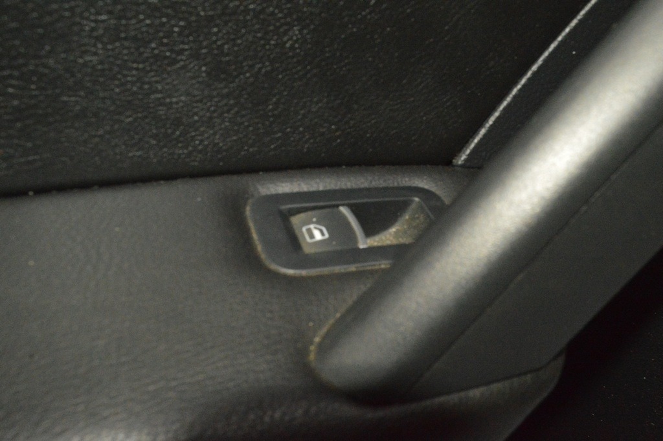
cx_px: 332
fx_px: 607
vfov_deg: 39.9
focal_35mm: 33
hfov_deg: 57.3
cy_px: 220
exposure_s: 1/200
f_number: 16
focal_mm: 22
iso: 6400
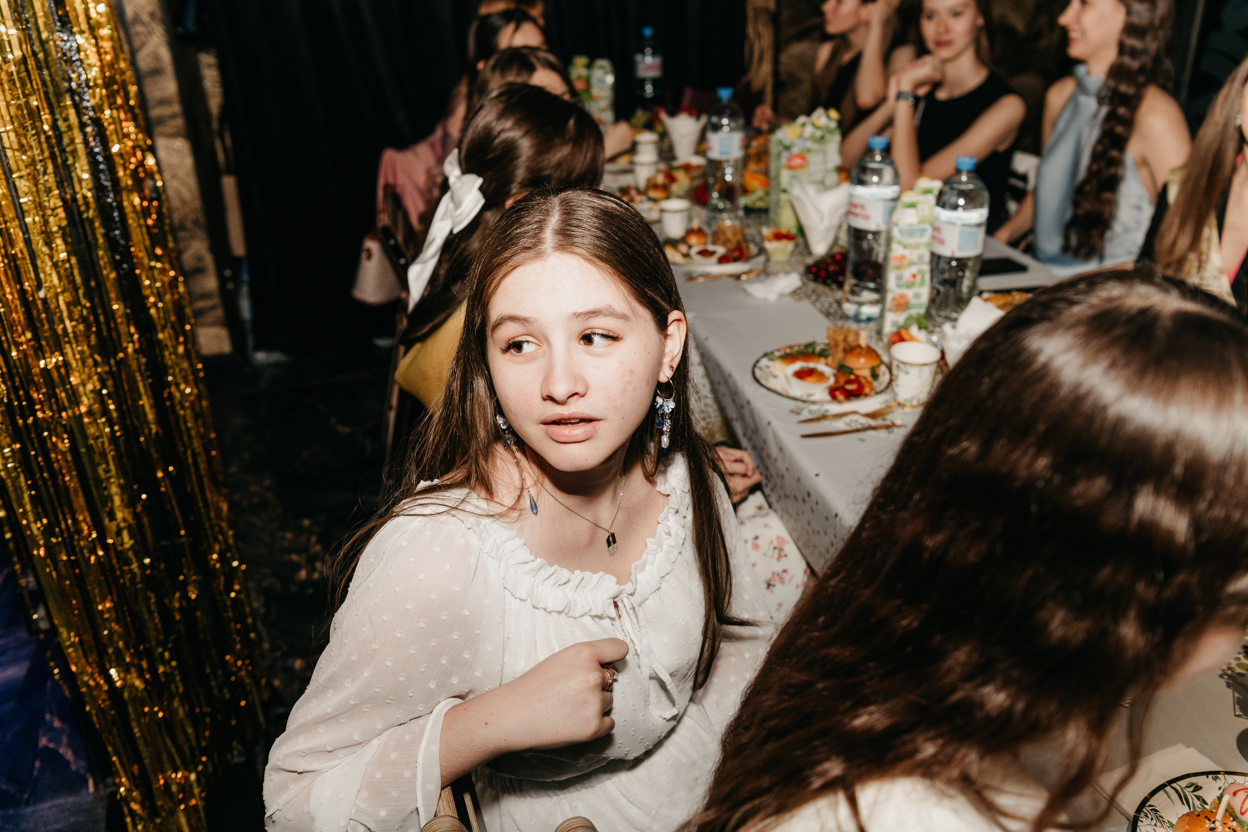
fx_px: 1109
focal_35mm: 32
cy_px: 416
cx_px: 624
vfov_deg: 41.1
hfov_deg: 58.7
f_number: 4
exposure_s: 1/160
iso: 640
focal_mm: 32
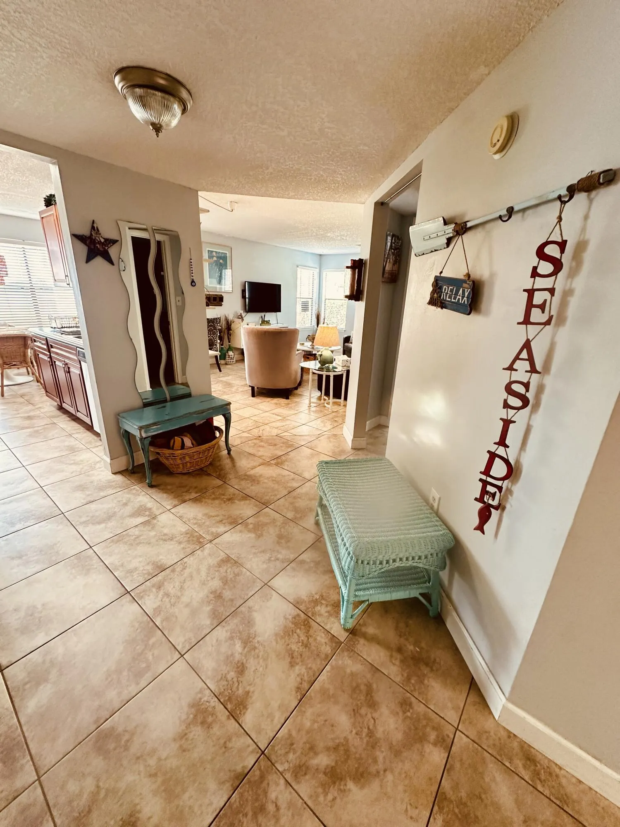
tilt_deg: -18.7
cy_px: 414
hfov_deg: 85.7
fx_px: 334
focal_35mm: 14
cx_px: 310
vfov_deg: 102.1
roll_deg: -2.7
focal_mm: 2.22
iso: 250
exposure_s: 1/60
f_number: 2.2
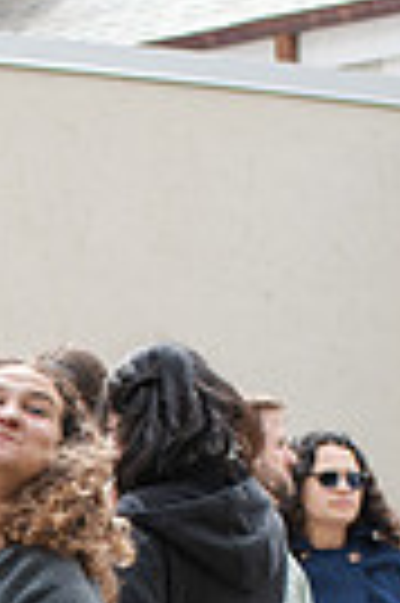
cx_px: -211
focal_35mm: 176
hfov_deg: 7.6
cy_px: 770
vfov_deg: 11.4
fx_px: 2941
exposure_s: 1/500
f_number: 3.2
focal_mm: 35
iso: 100
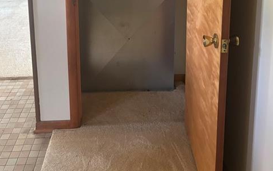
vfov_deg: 26.7
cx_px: 133
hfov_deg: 45.3
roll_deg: -0.6
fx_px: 327
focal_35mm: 44
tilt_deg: -11.2
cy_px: -20
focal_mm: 5.96
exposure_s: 1/44
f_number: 1.6
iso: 500
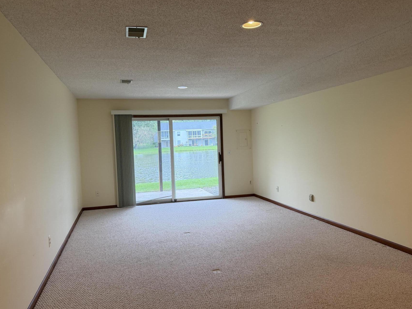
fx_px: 333
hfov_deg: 63.4
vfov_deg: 49.8
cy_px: 151
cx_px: 203
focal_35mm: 28
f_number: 1.78
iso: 200
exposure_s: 1/120
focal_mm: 6.76
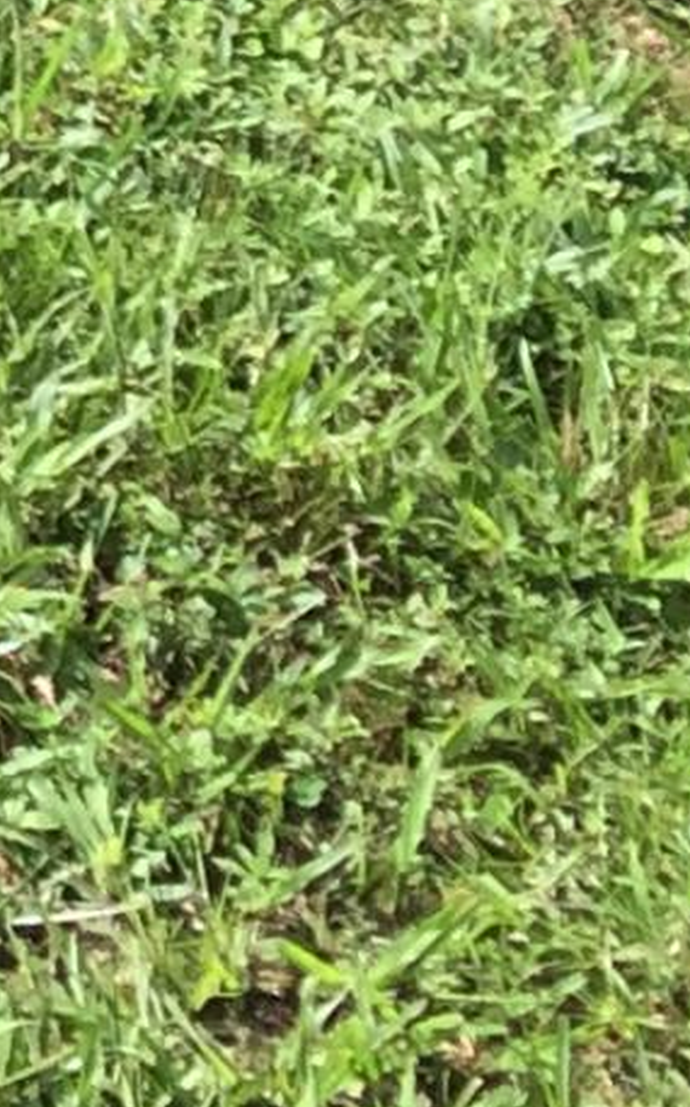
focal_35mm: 202
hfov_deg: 5.8
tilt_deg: -13.2
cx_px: -1840
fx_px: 6087
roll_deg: -0.9
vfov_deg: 9.5
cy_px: -1344
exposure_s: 1/628
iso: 32
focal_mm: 4.15
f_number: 2.2
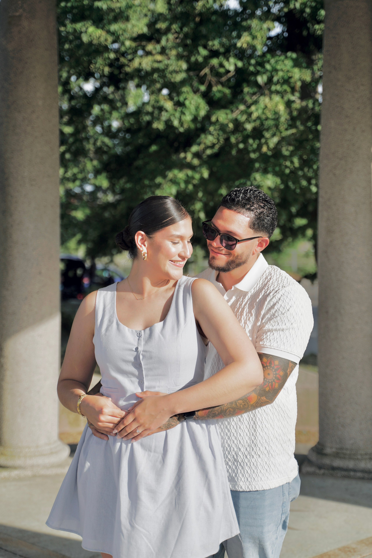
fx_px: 868
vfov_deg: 35.6
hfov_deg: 24.2
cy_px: 279
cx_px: 186
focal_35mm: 56
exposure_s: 1/1600
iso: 100
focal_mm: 56
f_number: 2.8
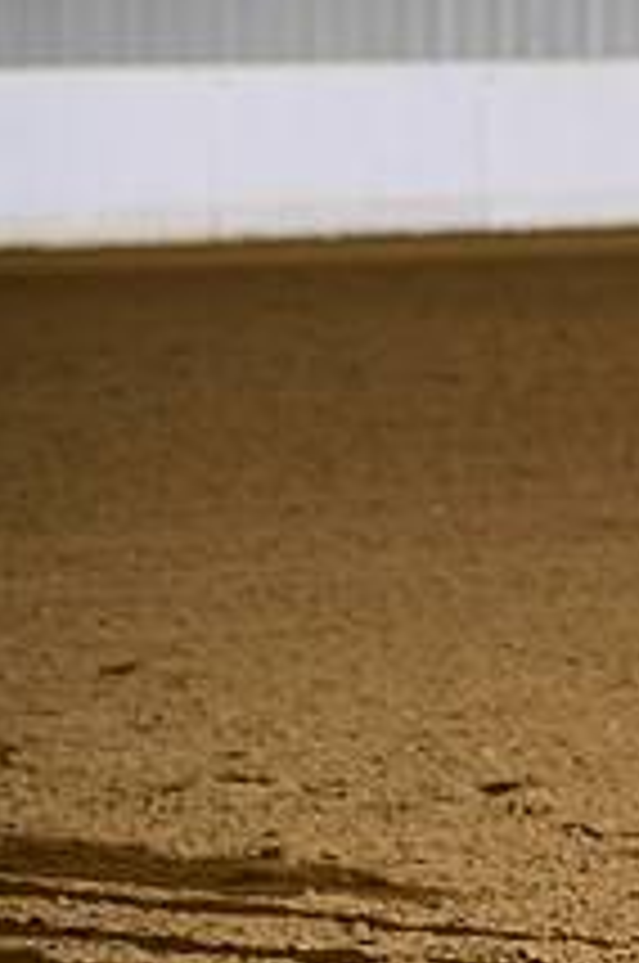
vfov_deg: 5.2
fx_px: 10524
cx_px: 1260
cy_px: 470
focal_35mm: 394
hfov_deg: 3.5
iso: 2500
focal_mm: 145
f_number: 4
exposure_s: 1/200
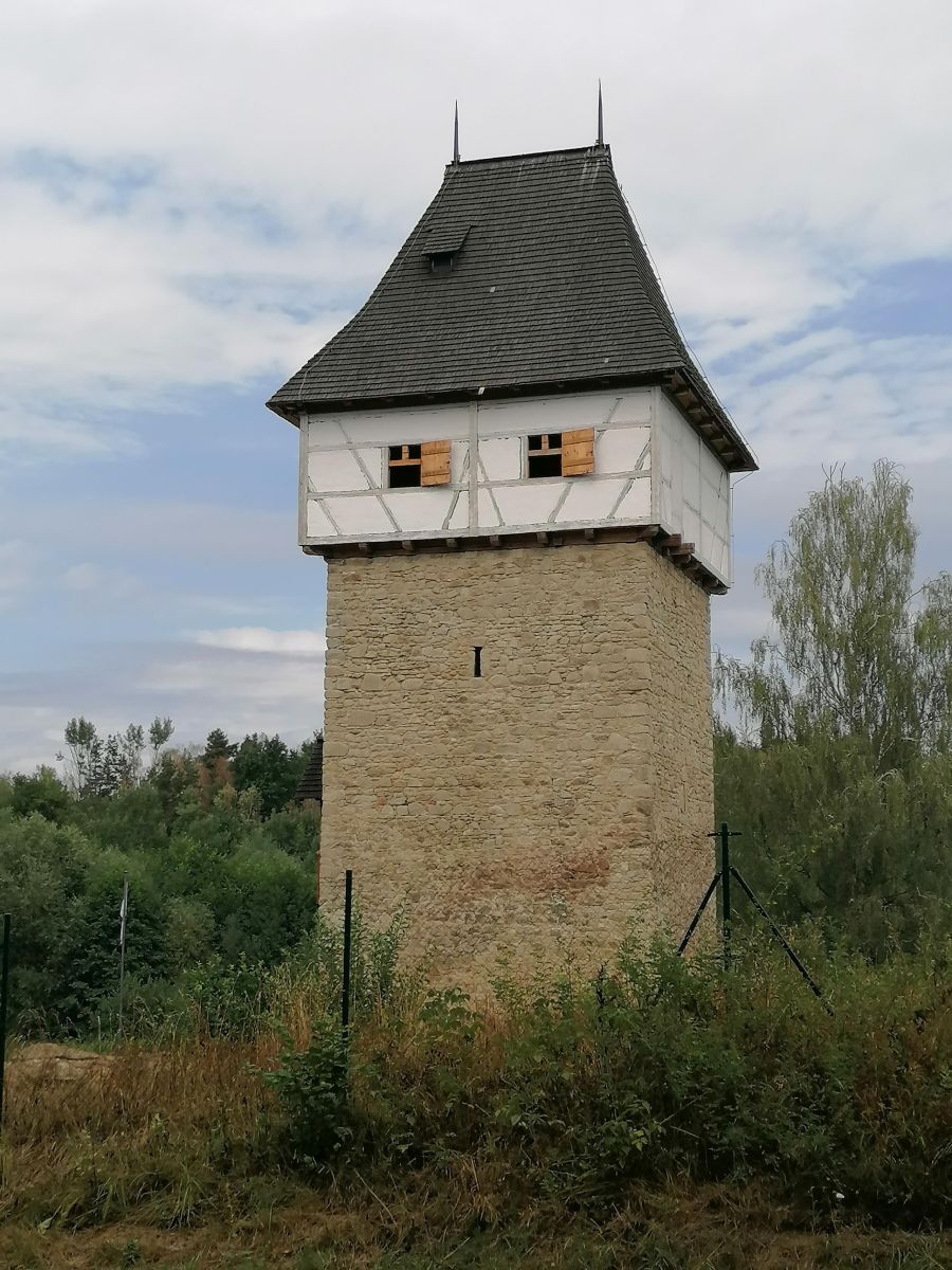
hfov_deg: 28.6
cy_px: 635
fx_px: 1870
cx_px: 476
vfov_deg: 37.5
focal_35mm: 51
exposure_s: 1/1664
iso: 50
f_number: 1.8
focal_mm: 4.75
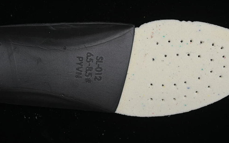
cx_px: 106
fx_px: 524
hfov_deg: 24.6
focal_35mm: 84
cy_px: 72
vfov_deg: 15.5
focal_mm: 50
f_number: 7.1
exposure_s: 1/60
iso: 160
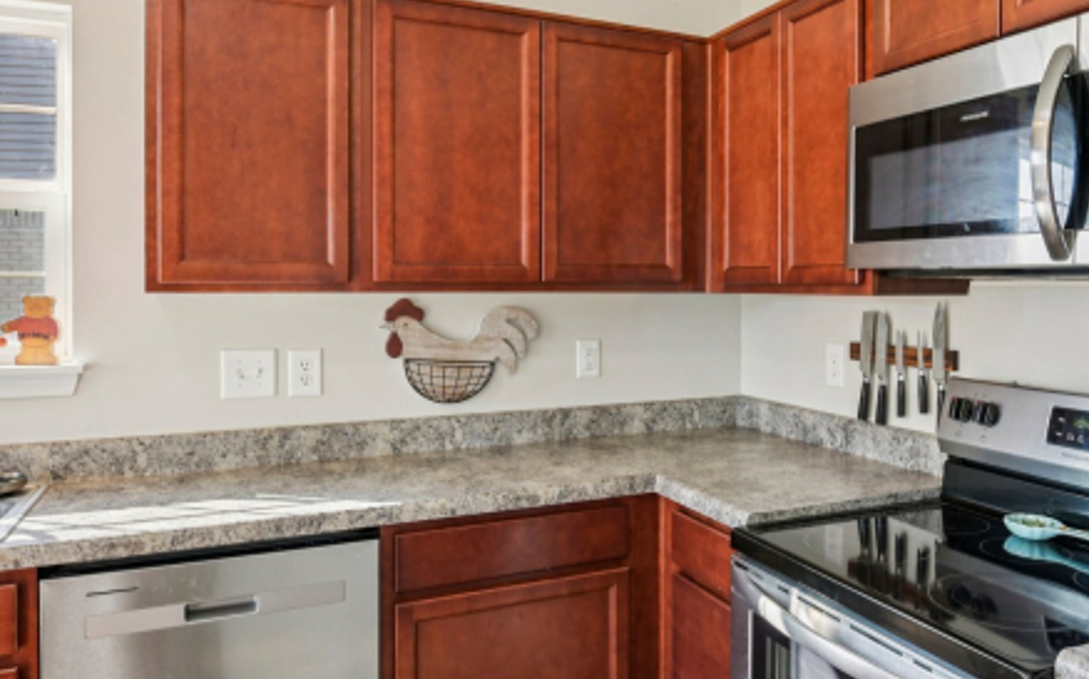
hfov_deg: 65.3
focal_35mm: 28
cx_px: 699
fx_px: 830
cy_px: 303
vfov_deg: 44.4
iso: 140
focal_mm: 16
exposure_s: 1/15
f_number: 8
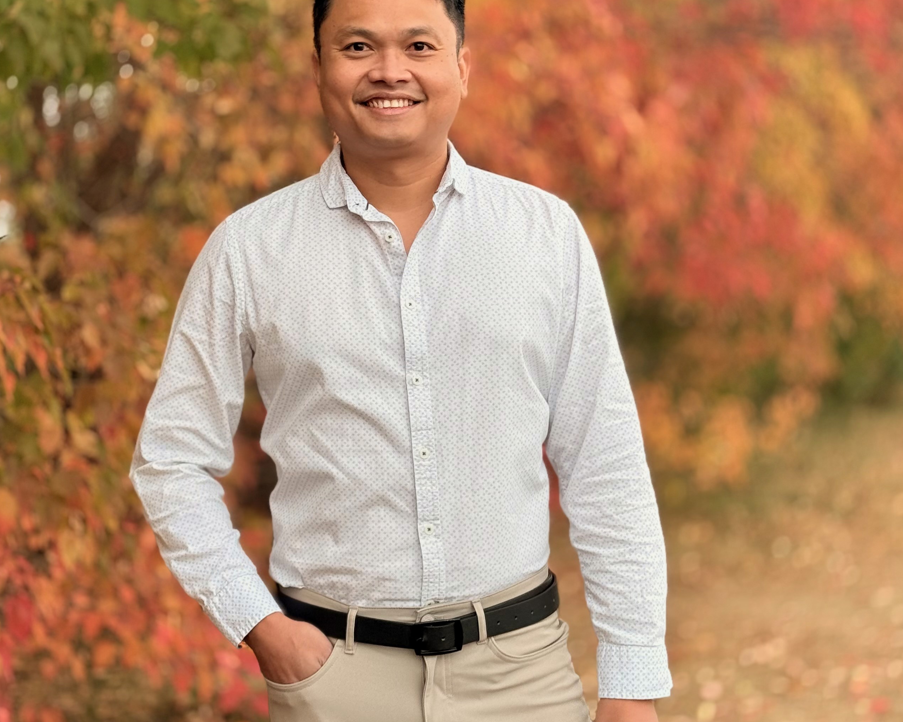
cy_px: 287
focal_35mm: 74
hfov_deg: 25.7
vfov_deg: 20.7
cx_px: 401
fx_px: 1978
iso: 80
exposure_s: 1/1203
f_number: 1.78
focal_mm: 6.76
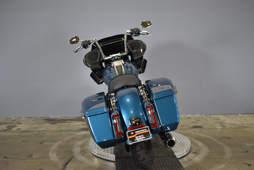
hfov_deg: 47.9
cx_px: 127
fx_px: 286
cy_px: 85
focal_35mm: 40
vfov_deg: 33.0
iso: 400
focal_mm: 27
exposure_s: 1/30
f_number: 4
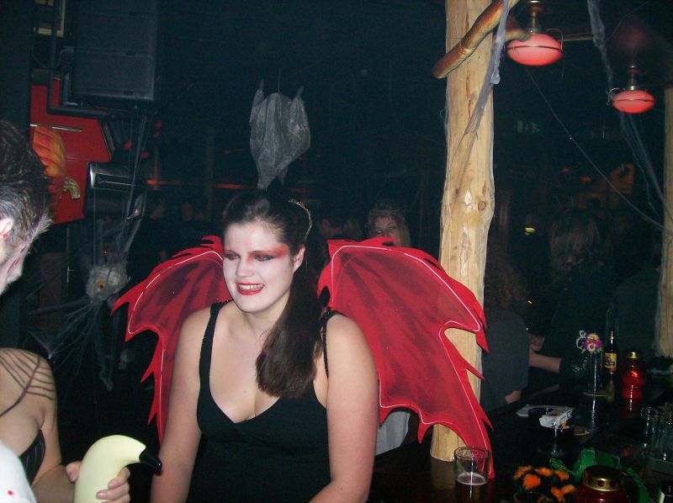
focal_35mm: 36
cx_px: 336
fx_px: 699
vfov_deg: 39.6
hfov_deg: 51.4
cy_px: 252
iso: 140
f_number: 2.7
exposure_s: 1/45.3
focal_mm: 6
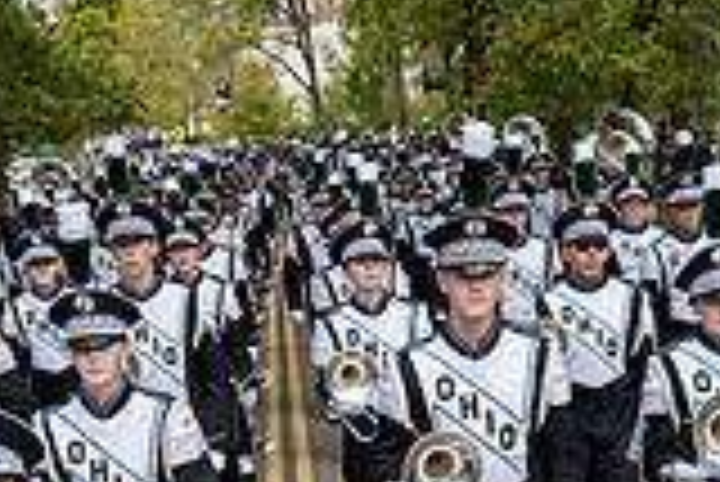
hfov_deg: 23.4
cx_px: 356
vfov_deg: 14.1
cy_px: 840
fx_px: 1742
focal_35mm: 87
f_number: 4
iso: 500
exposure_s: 1/1000
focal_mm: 24
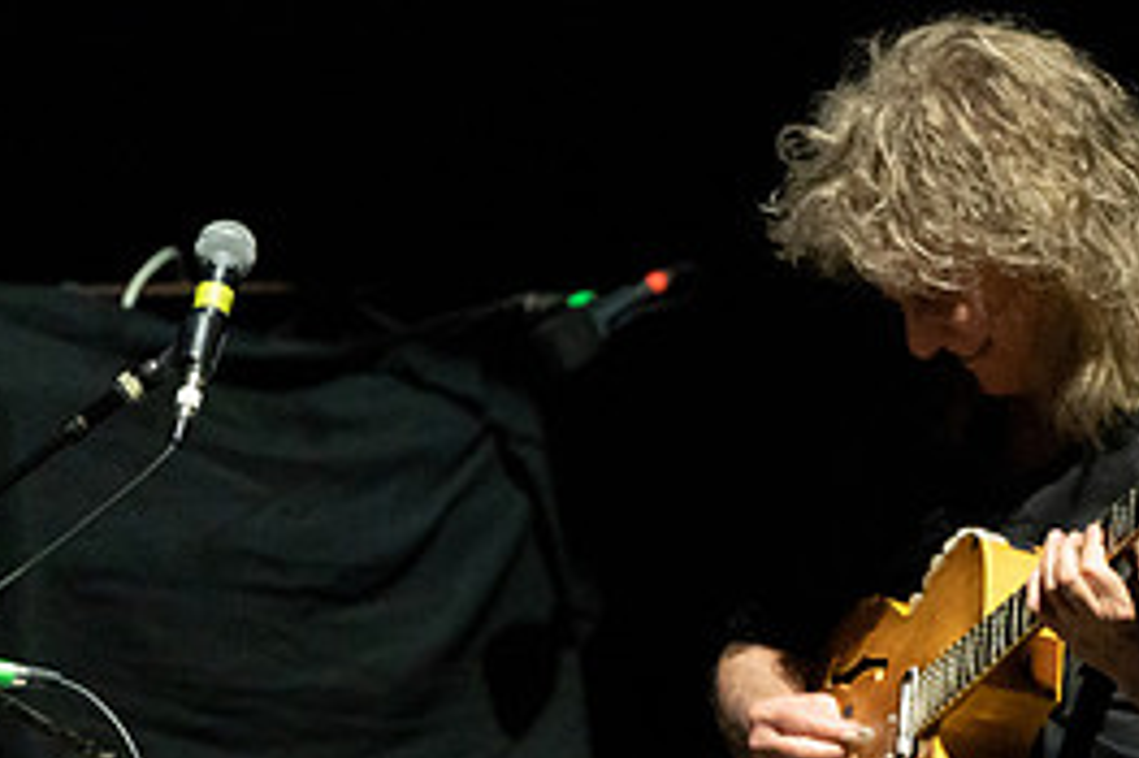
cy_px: 596
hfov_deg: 2.4
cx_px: 1091
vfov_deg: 1.6
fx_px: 27508
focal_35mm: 870
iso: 3200
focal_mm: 394
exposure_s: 1/250
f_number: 5.6
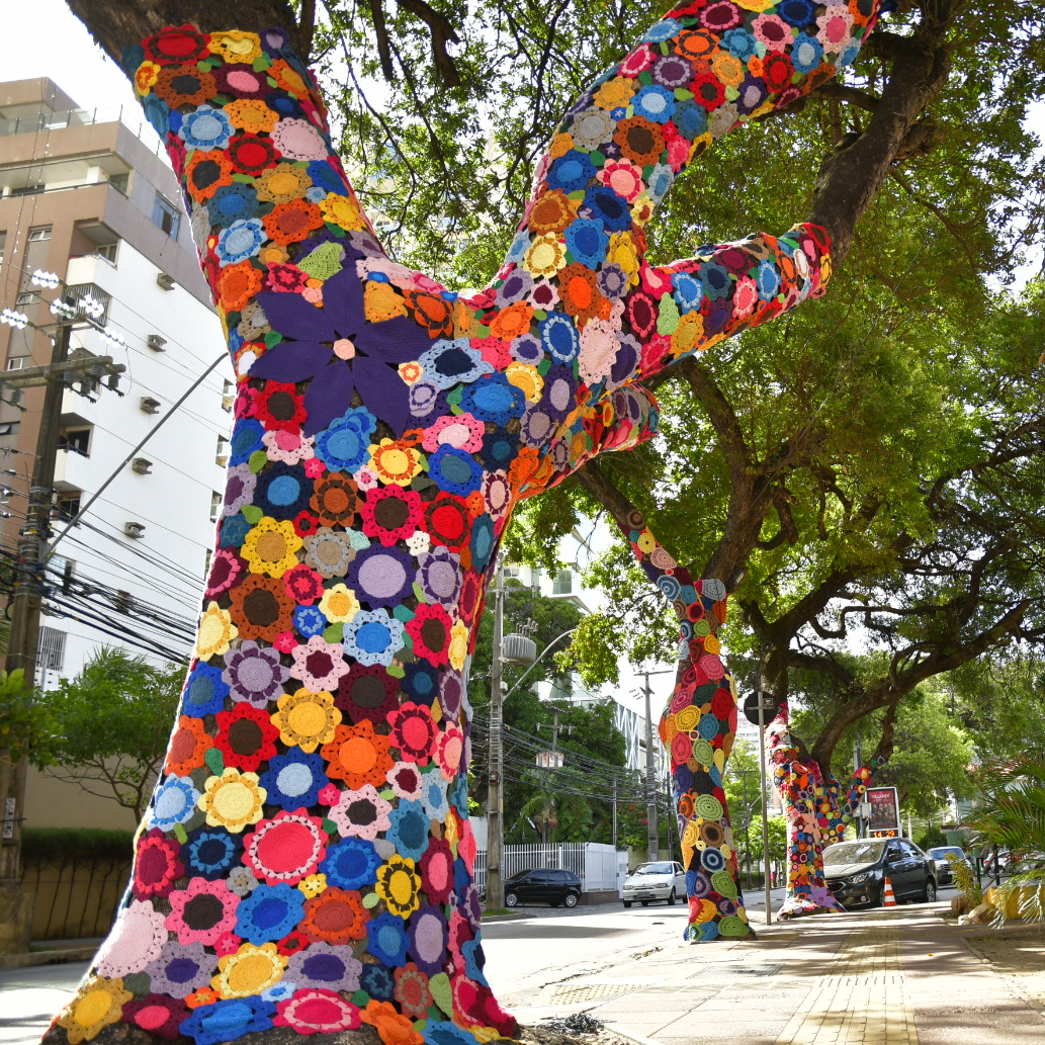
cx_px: 776
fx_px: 1093
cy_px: 526
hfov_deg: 49.2
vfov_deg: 51.1
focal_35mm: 32
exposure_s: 1/1000
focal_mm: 16
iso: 250
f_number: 2.8
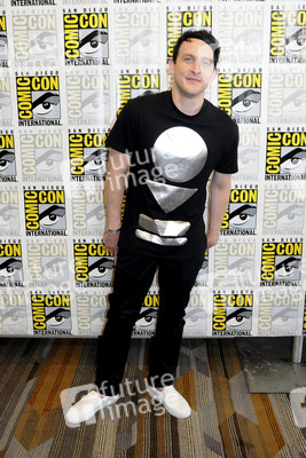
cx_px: 153
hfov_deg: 36.9
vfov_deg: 53.1
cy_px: 229
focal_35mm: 36
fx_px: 459
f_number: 4.5
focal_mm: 24
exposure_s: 1/60
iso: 1000
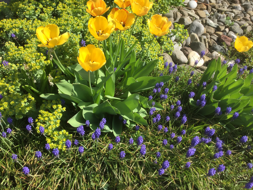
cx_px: 126
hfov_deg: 58.4
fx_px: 227
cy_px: 95
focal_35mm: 31
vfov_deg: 45.4
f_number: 2.4
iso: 25
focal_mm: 3.3
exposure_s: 1/806
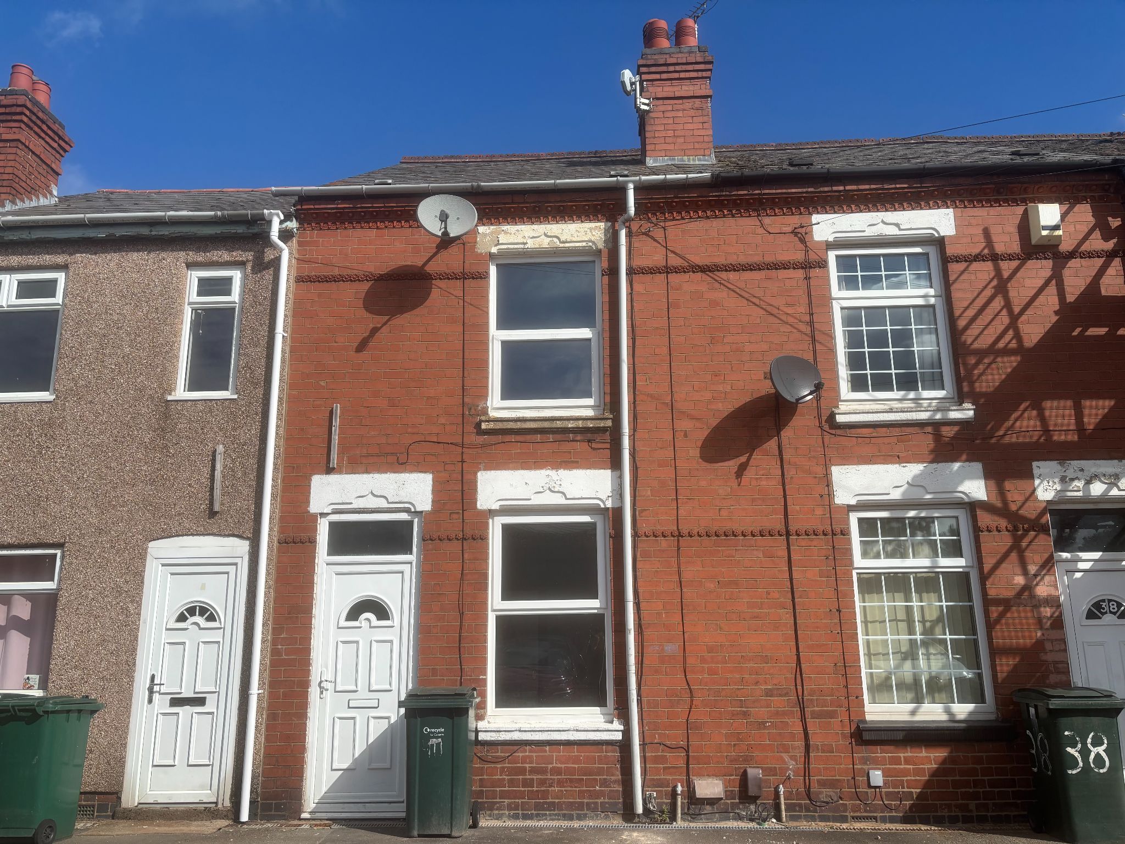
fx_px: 845
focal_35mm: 26
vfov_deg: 53.1
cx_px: 562
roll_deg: +0.5
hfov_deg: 67.3
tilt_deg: +13.1
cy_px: 422
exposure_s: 1/5348
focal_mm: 5.96
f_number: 1.6
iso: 50
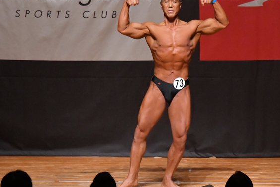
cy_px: 99
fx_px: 2713
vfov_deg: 3.9
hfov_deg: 5.9
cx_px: 184
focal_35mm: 349
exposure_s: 1/400
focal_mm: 170
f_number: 5.6
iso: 10000
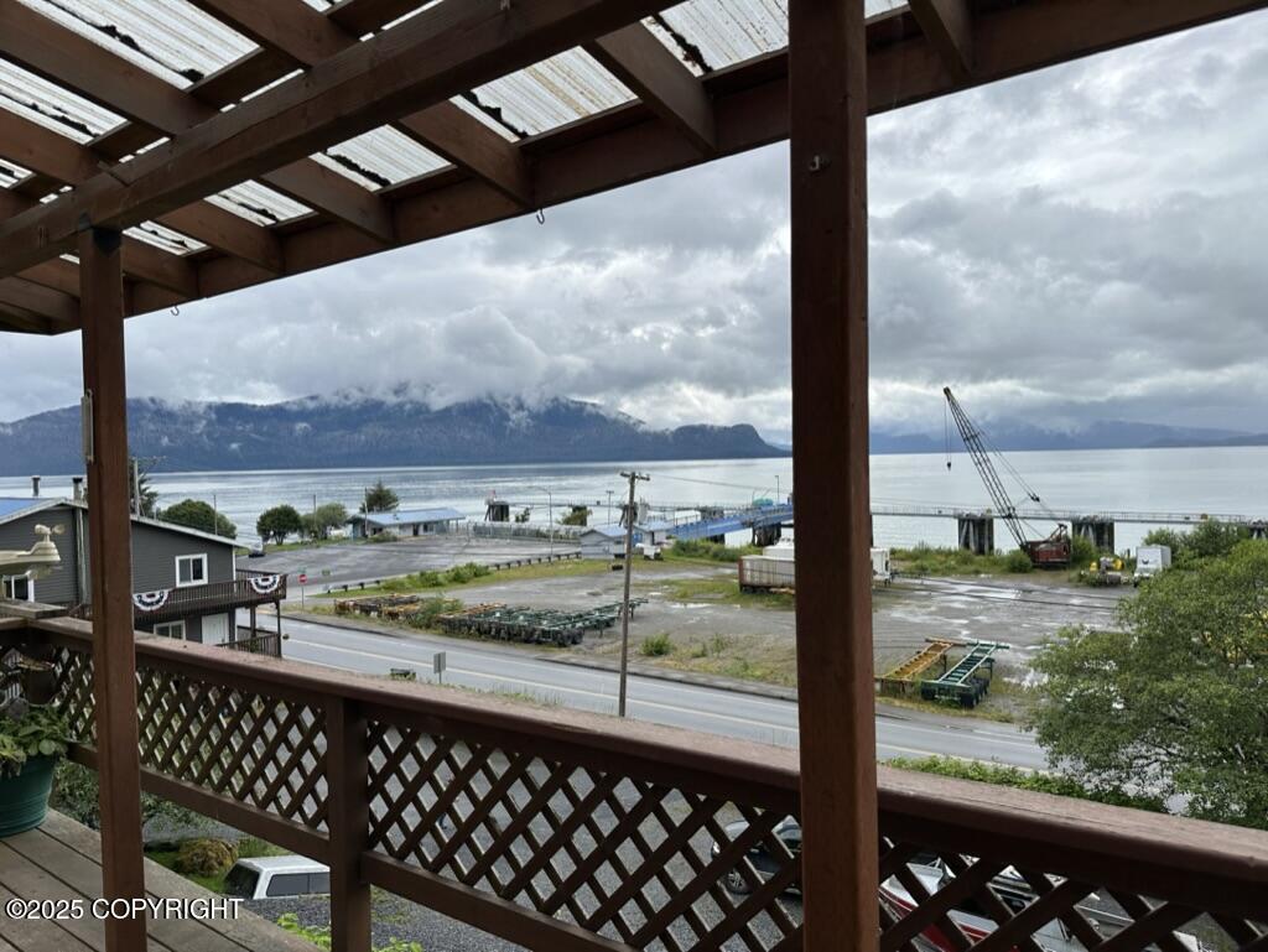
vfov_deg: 56.9
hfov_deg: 71.6
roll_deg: +0.5
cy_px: 476
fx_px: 880
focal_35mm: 24
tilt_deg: -0.9
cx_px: 634
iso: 80
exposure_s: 1/5525
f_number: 1.78
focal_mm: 6.86
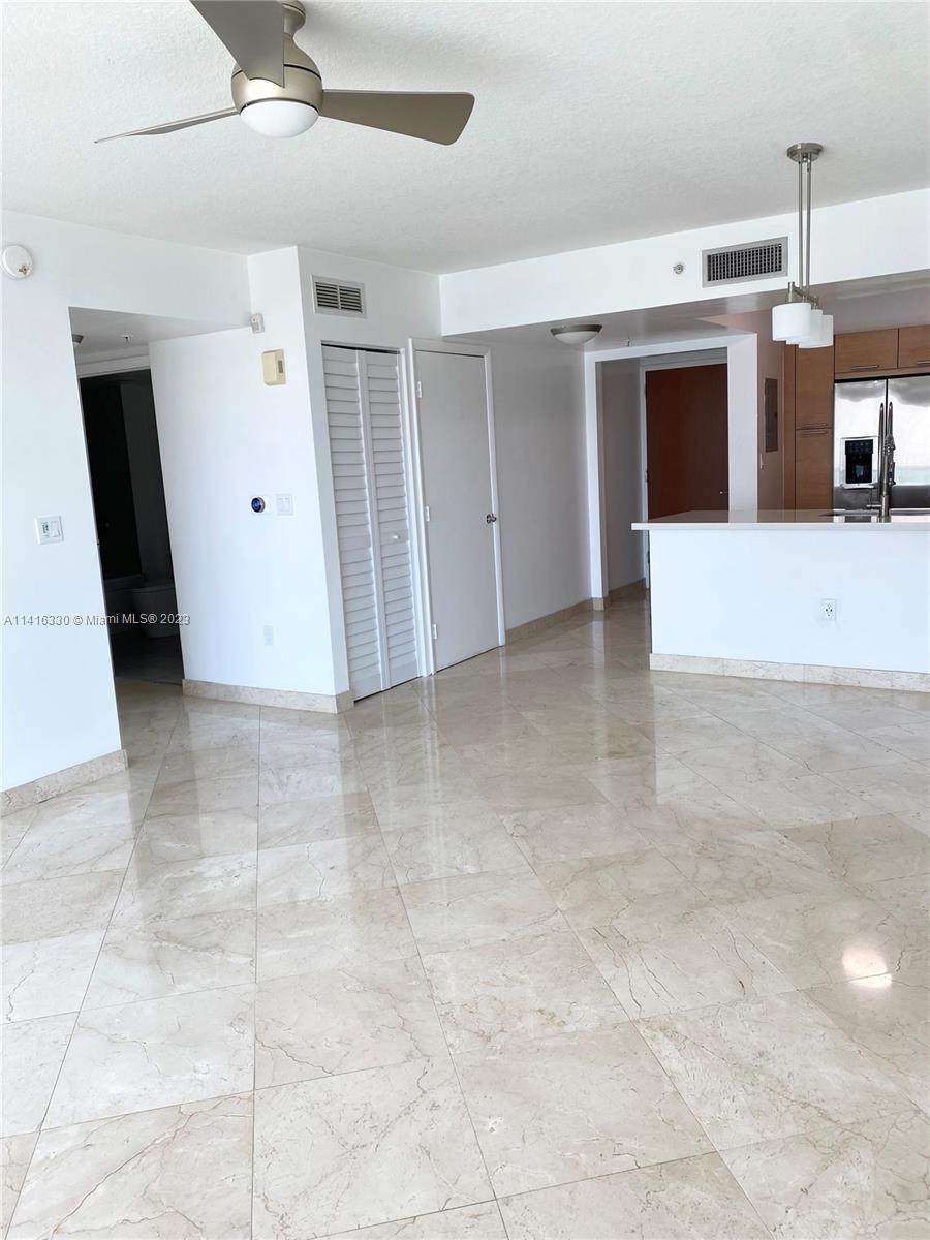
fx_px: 931
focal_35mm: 26
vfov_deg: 67.3
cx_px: 465
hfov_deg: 53.1
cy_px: 620
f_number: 1.8
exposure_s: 1/120
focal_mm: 4.25
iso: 32
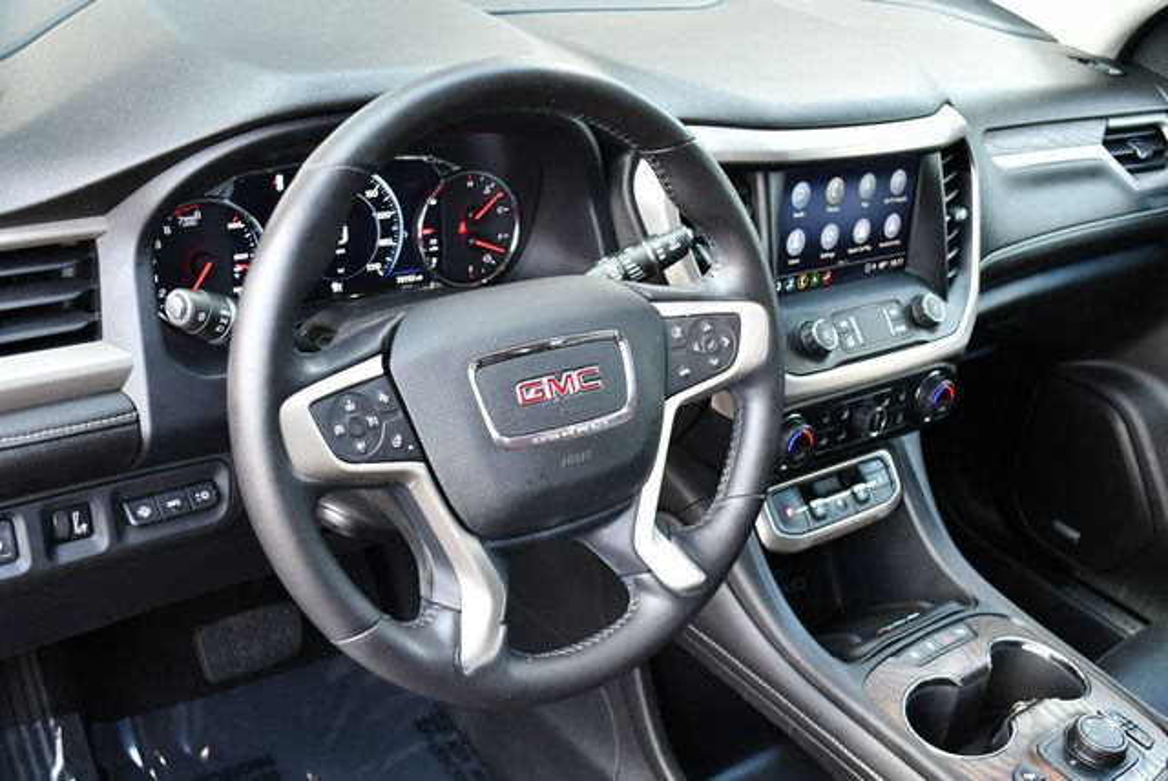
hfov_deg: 48.4
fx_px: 1299
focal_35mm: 40
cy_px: 390
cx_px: 584
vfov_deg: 33.5
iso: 800
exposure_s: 1/160
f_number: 3.8
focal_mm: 20
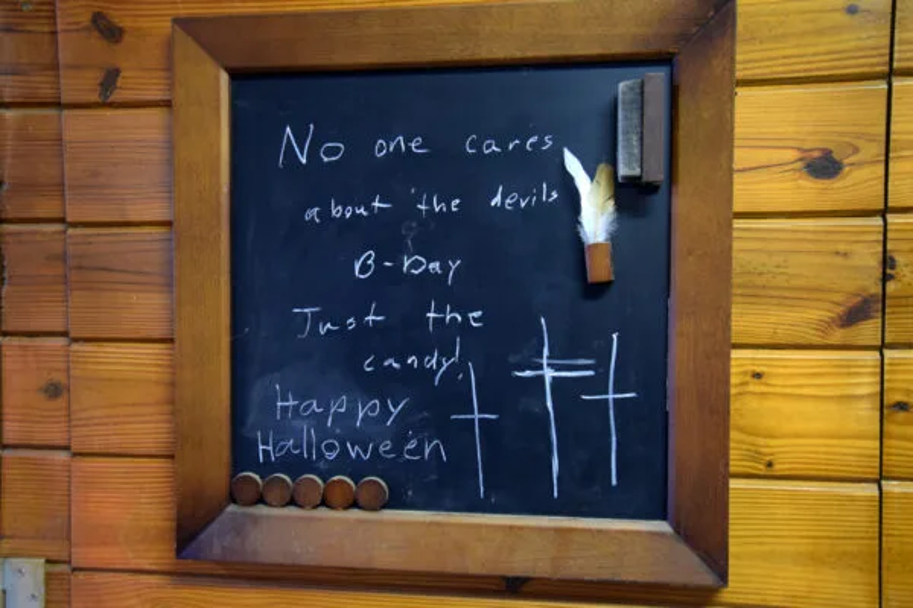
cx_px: 456
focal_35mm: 36
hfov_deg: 53.1
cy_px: 304
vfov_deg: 36.9
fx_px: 913
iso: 3200
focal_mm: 24
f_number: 3.5
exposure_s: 1/30
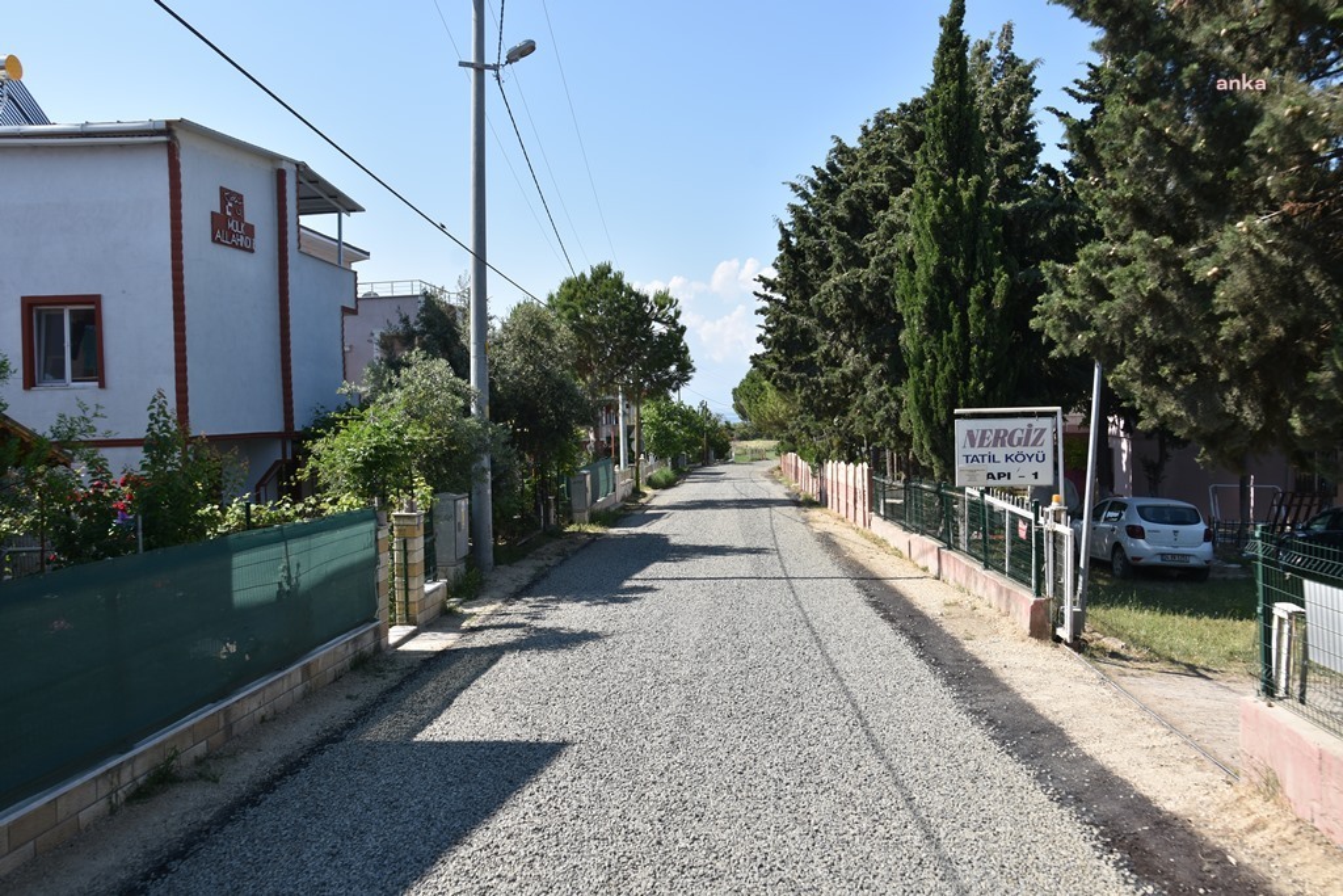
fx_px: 1119
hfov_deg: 61.9
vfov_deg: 43.6
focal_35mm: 30
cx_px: 672
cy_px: 448
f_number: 7.1
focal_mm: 20
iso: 100
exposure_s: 1/200
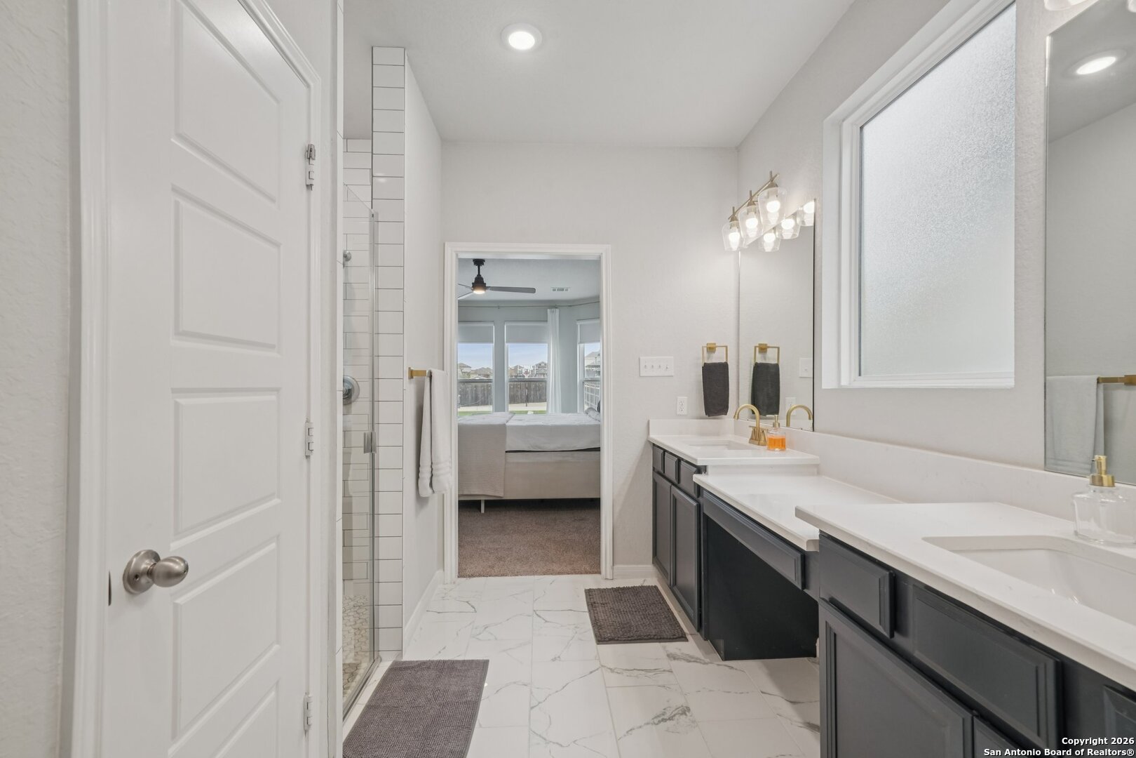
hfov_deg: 100.4
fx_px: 473
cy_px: 379
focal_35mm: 15
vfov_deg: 77.3
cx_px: 568
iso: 800
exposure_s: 1/80
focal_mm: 15
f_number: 9
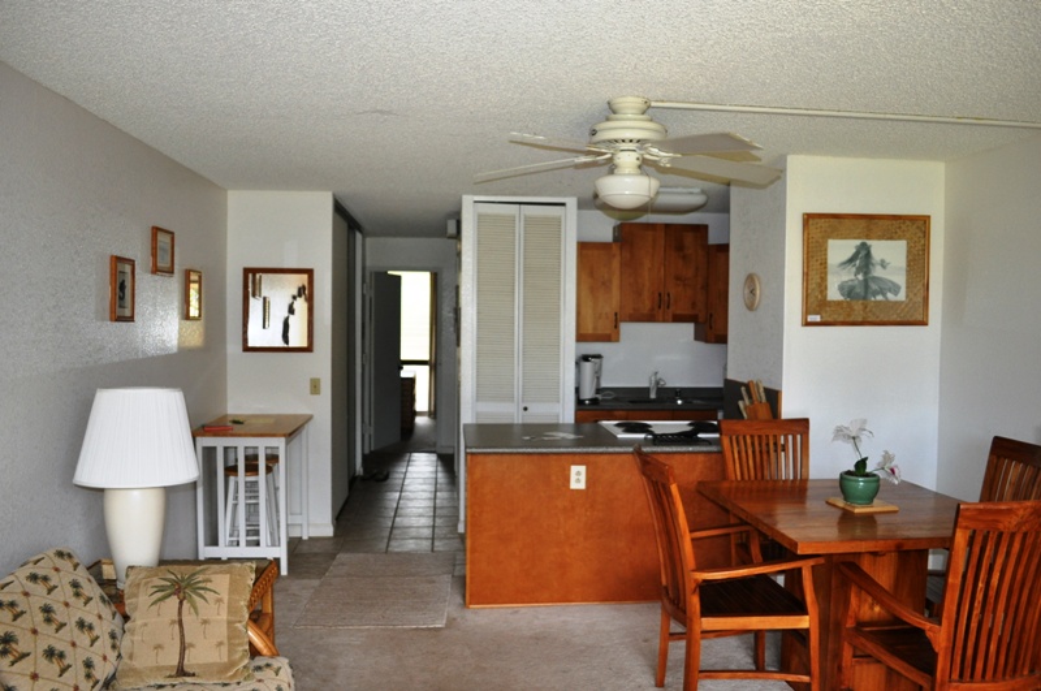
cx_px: 520
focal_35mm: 27
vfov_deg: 47.8
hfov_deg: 67.5
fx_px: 780
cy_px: 346
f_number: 3.5
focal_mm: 18
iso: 800
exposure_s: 1/100
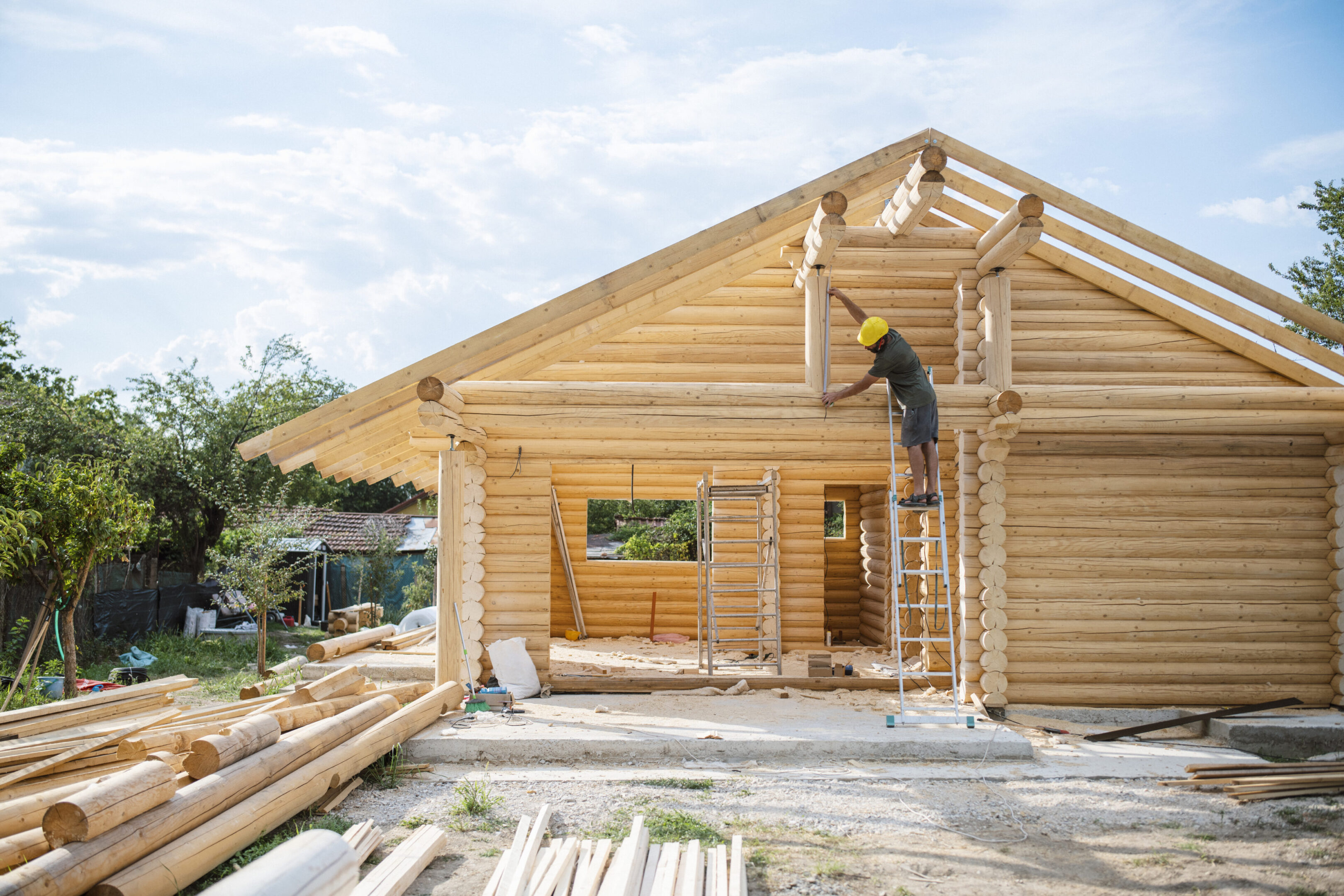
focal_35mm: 35
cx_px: 672
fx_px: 1307
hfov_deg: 54.4
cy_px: 448
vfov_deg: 37.9
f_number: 2
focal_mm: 35
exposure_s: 1/2500
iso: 64
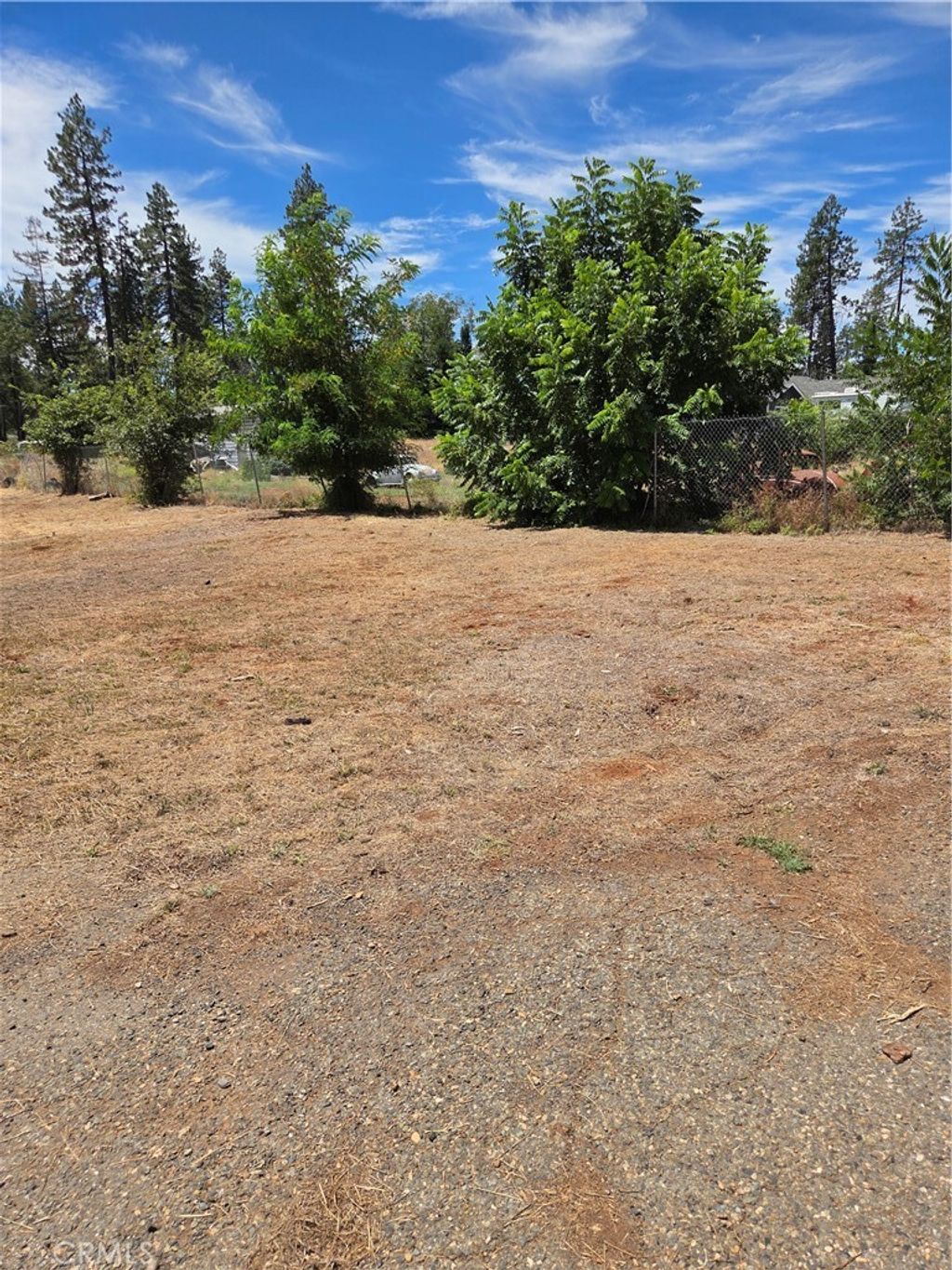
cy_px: 635
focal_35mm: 23
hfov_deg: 58.9
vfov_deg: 73.9
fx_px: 843
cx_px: 476
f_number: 1.8
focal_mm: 5.4
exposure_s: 1/5545
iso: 80
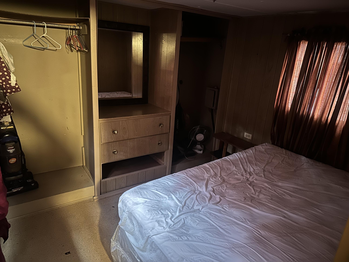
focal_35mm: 24
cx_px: 174
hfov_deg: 71.6
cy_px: 131
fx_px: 242
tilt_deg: -17.8
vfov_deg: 56.8
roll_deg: -3.9
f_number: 1.78
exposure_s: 1/9
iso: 1250
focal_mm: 6.86
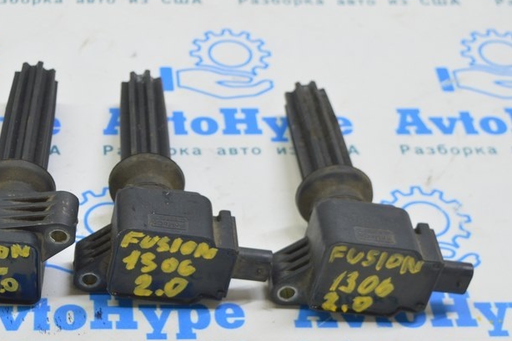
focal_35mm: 85
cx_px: 95
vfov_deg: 16.0
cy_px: 220
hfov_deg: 23.5
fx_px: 1208
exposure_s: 1/20
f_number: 5.6
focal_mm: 34
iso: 400
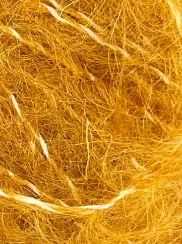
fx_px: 716
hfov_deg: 14.3
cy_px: 237
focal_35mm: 102
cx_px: 7
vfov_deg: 18.8
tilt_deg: -57.5
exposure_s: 1/907
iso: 64
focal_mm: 6.76
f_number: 1.78
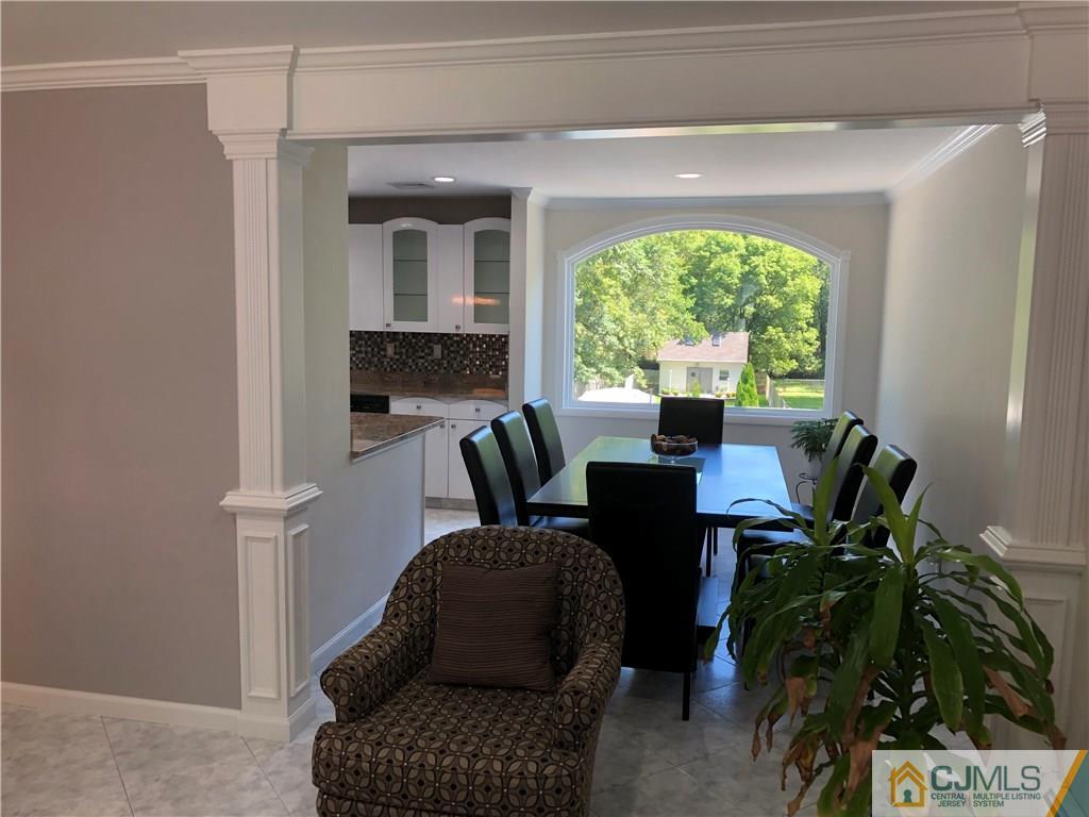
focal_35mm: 28
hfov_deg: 63.4
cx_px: 544
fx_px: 881
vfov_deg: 49.7
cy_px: 408
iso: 64
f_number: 1.8
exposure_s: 1/120
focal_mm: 3.99
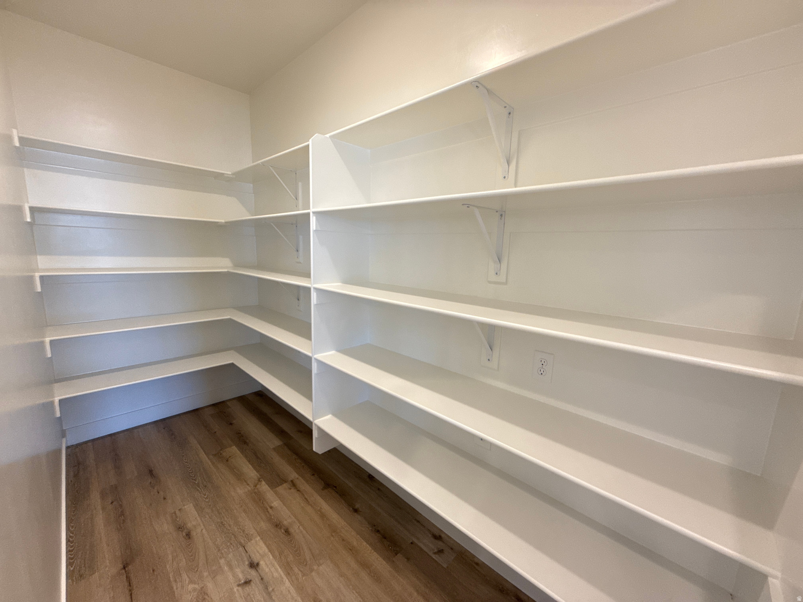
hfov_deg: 102.1
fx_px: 325
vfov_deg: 85.7
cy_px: 301
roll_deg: -1.9
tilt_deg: -8.5
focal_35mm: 14
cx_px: 402
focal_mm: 2.22
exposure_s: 1/120
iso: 320
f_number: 2.2
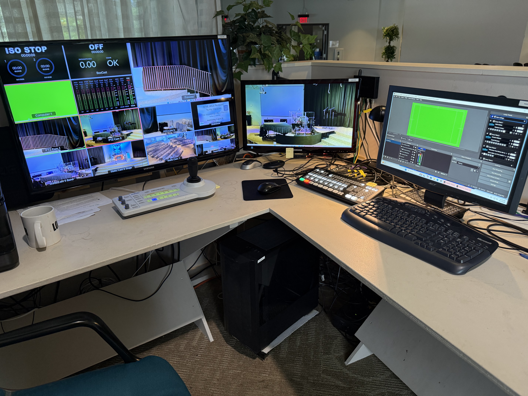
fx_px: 366
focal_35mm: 24
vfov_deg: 56.8
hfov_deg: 71.6
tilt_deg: -21.1
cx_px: 264
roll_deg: +2.1
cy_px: 198
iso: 250
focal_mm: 6.76
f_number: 1.78
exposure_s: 1/60
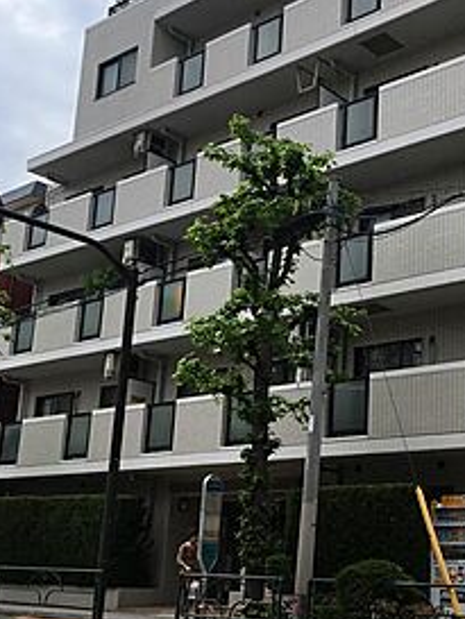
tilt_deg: +12.8
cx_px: 381
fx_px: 913
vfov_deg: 37.5
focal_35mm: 51
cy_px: 324
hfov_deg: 27.9
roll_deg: -2.5
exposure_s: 1/1789
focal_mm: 4.15
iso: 25
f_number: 2.2
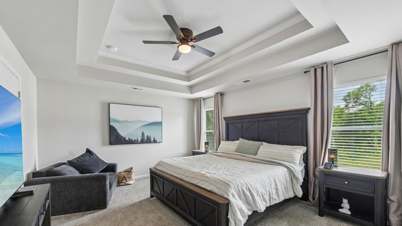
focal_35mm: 15
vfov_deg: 69.9
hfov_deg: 103.0
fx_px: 160
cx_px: 199
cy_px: 135
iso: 400
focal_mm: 14
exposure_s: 1/10
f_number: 8
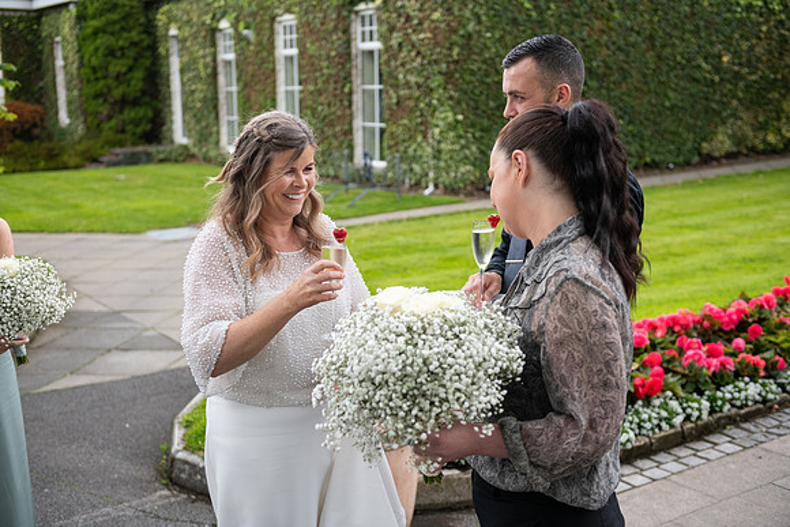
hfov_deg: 43.6
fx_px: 988
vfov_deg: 29.9
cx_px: 395
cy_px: 264
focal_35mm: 45
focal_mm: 45
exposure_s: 1/500
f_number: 3.5
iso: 320
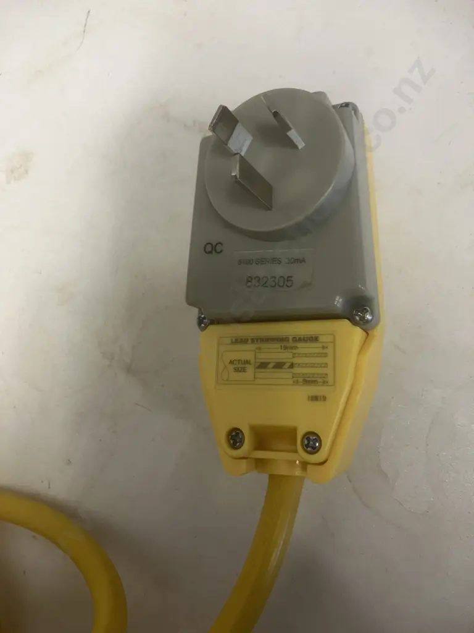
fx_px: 511
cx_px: 237
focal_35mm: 28
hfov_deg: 49.7
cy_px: 316
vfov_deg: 63.4
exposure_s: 1/50
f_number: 1.8
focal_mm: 3.99
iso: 100
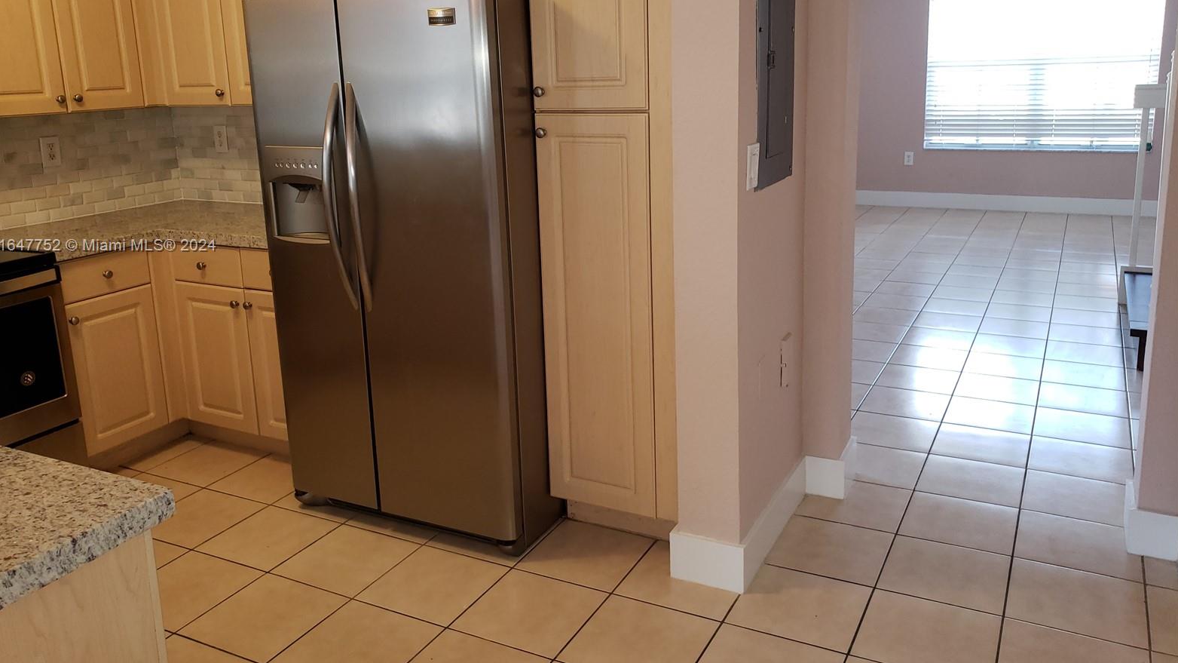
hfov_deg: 66.1
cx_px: 578
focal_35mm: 29
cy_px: 247
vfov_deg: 39.9
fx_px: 906
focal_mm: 4.3
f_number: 2.4
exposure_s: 1/20
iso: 125
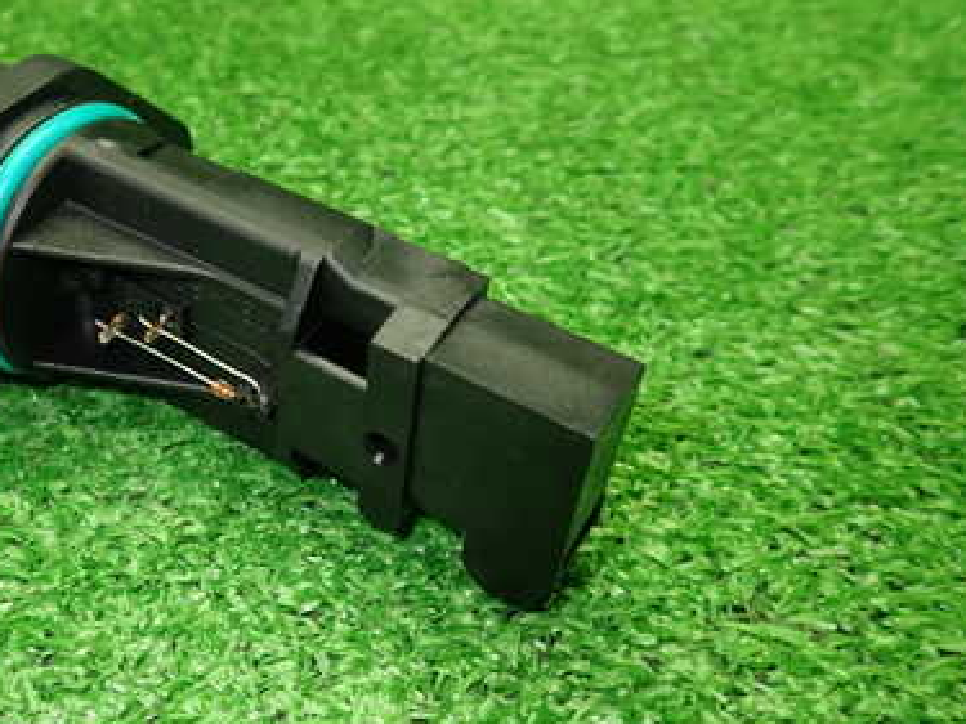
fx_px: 1116
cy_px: 325
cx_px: 250
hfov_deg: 45.3
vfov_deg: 35.9
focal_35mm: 40
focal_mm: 4.5
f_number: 2
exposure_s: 1/50
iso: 200
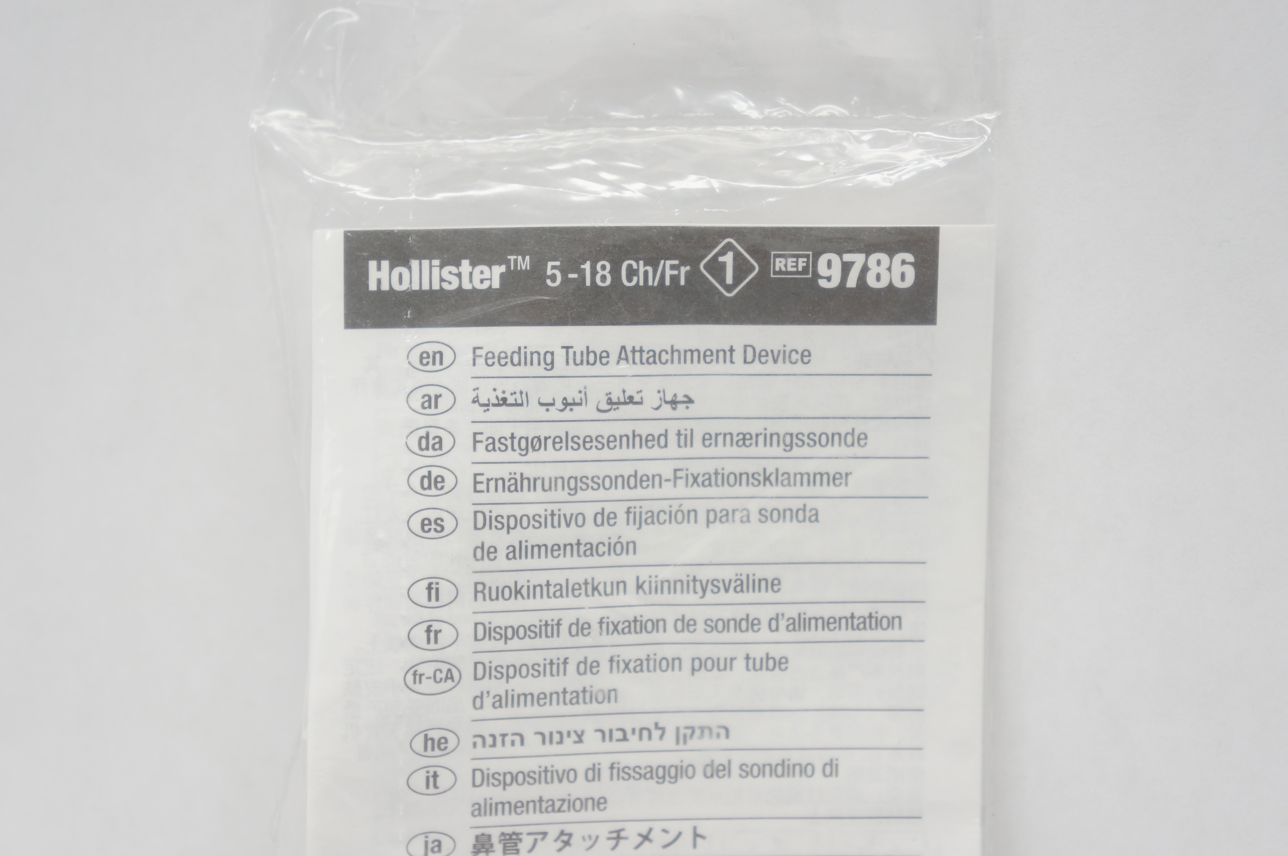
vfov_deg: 20.6
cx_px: 644
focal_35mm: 66
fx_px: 2359
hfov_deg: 30.5
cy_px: 428
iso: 400
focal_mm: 44
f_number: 4.5
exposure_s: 1/80
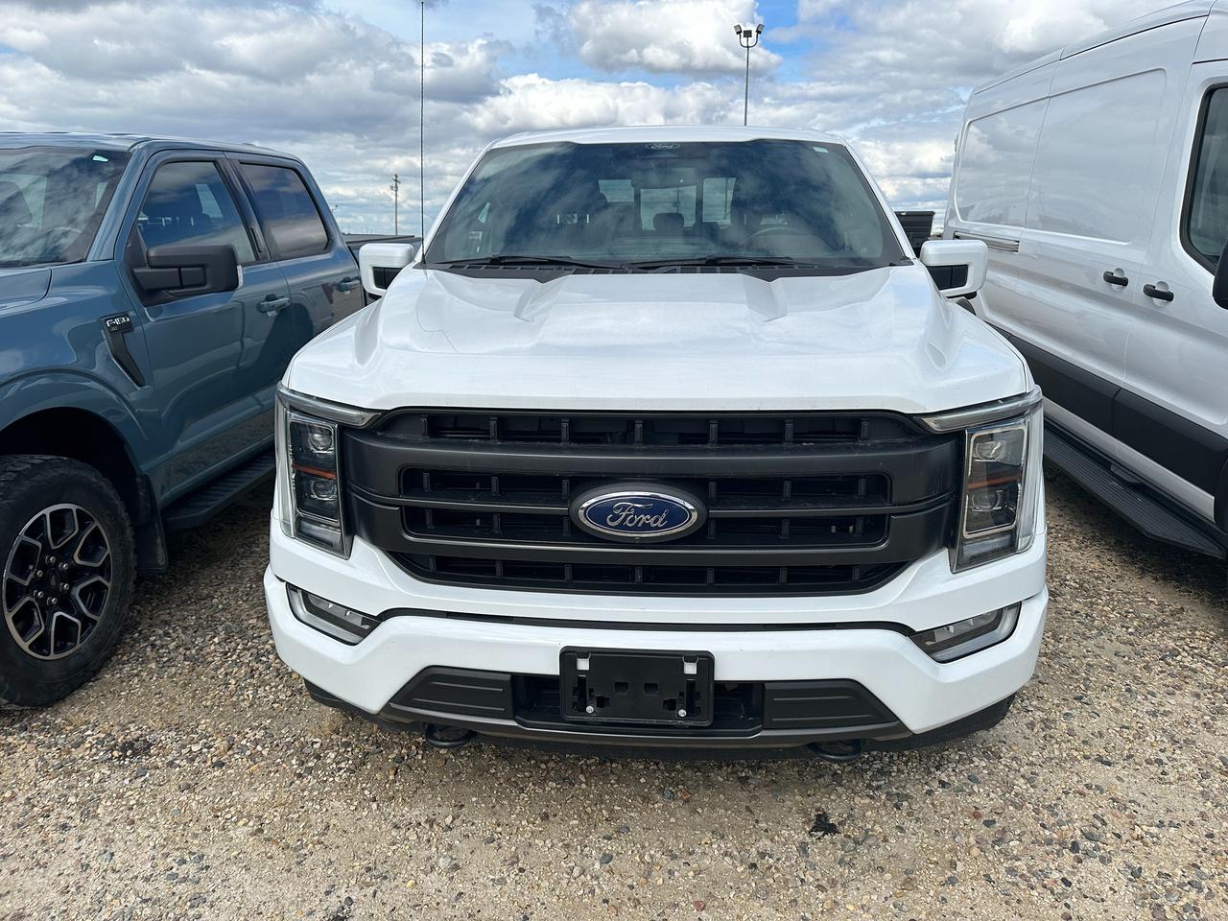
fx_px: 851
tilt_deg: -13.7
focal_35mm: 24
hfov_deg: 71.6
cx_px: 614
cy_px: 460
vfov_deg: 56.8
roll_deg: +0.4
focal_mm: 6.86
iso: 80
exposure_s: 1/4545
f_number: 1.78
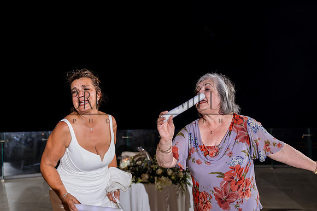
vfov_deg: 36.4
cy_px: 106
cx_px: 158
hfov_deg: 52.6
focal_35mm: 36
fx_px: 321
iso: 400
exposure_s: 1/200
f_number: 2.8
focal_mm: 35
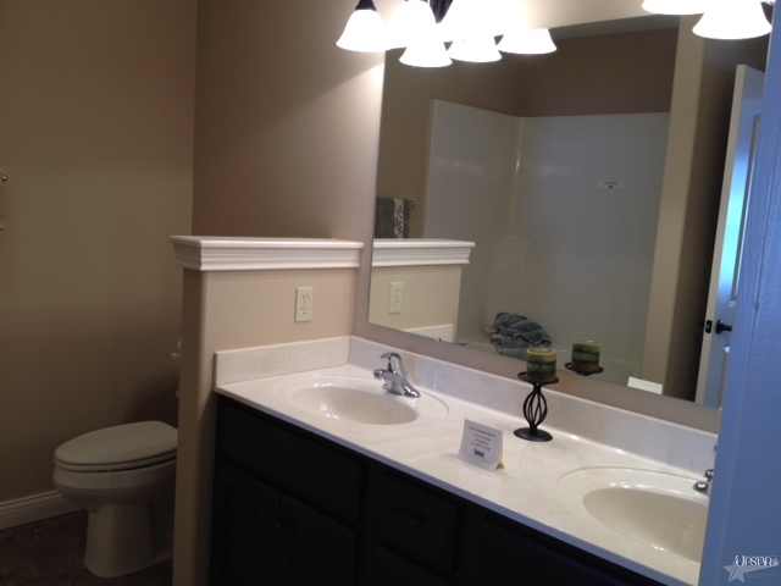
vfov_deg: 40.7
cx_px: 390
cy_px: 293
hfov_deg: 52.6
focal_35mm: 35
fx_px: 790
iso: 50
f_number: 2.4
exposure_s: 1/40
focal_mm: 4.28
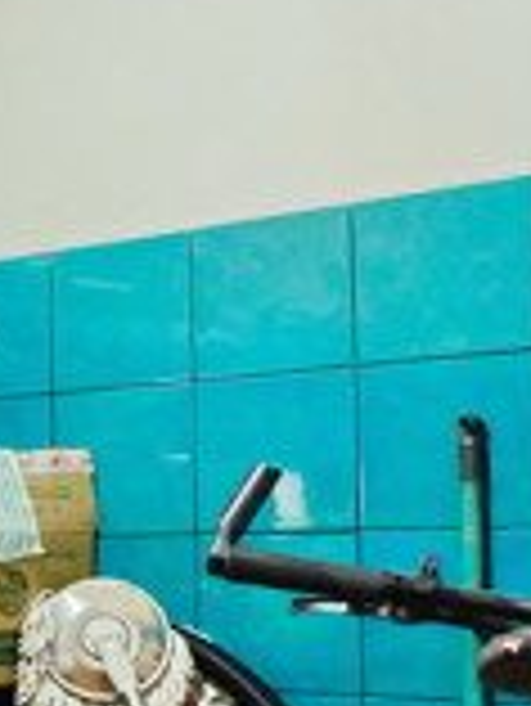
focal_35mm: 88
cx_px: -770
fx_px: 1797
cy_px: 544
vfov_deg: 22.0
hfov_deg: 12.7
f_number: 3.5
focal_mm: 16
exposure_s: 1/56
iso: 3200
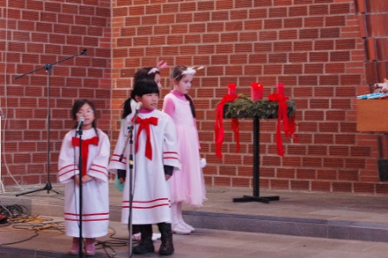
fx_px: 888
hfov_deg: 24.6
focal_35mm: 82
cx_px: 194
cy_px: 129
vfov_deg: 16.5
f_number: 10
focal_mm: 55
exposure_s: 1/20
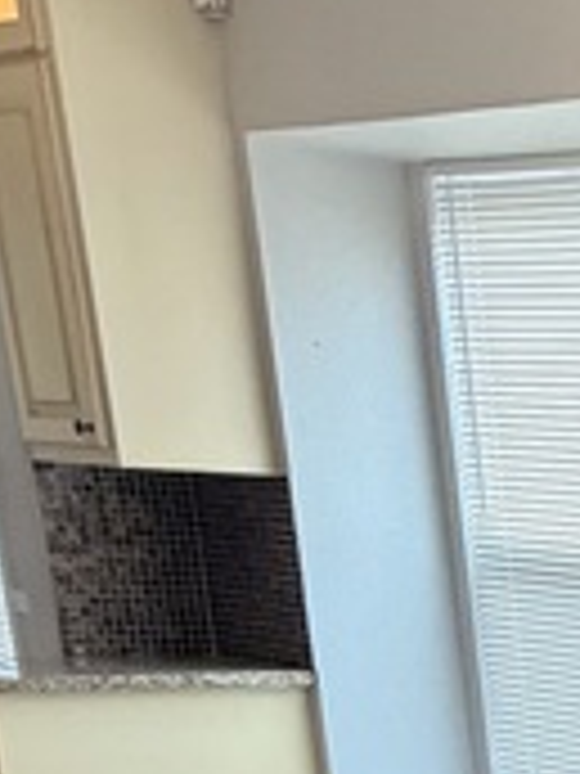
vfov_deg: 19.3
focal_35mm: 88
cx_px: 1551
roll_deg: -3.5
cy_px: 1184
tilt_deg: -17.6
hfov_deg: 12.0
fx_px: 1966
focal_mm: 2.22
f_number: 2.2
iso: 250
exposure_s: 1/120
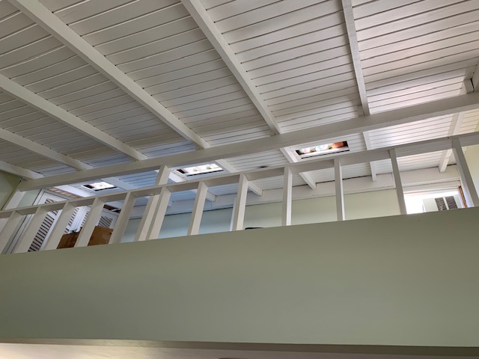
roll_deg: -7.8
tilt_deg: +37.3
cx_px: 240
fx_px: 360
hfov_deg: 67.3
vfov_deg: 53.1
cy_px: 180
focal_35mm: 26
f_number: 1.8
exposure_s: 1/121
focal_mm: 4.25
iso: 80
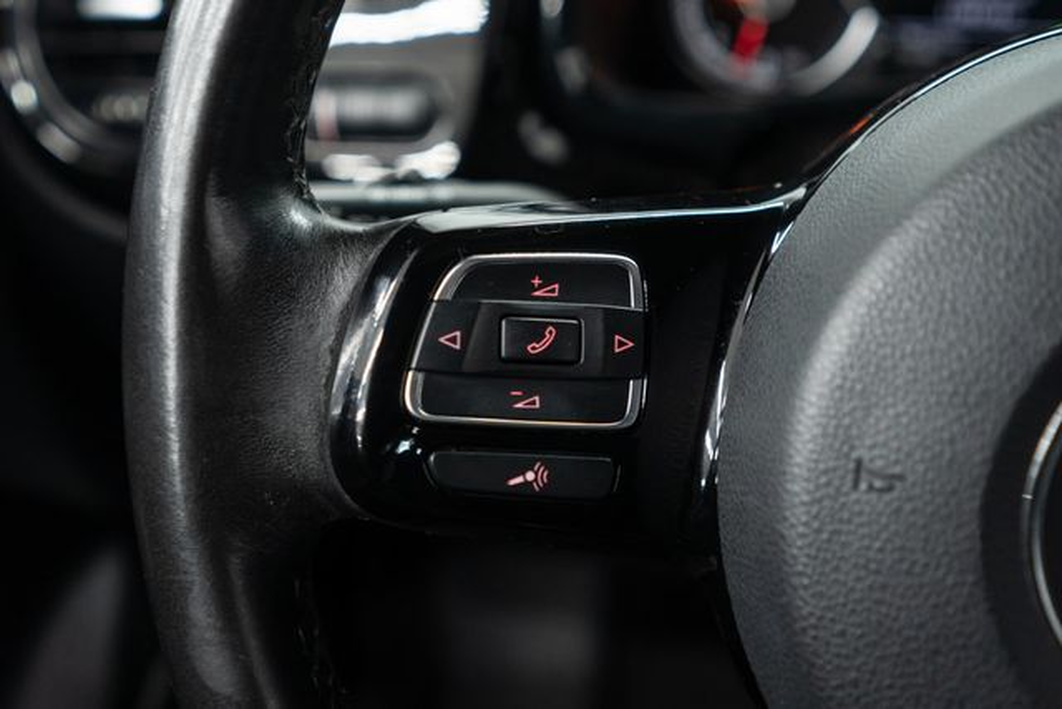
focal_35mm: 42
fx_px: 1239
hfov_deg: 46.4
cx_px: 531
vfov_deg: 31.9
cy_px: 354
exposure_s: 1/40
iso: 1250
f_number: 3.2
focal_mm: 28
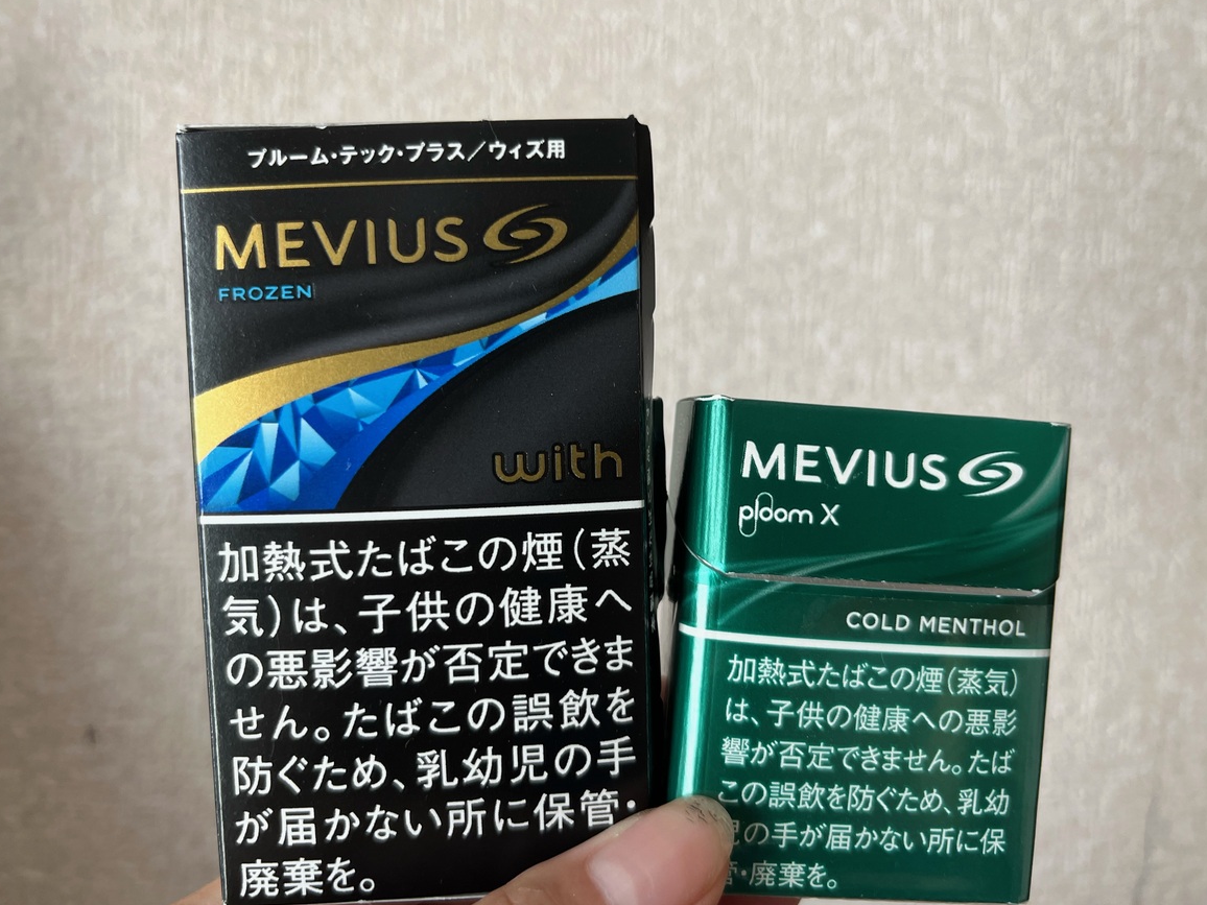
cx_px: 602
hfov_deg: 65.3
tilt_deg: -4.1
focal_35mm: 27
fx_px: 941
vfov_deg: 51.3
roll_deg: -1.0
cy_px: 439
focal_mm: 5.1
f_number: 1.6
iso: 100
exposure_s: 1/122
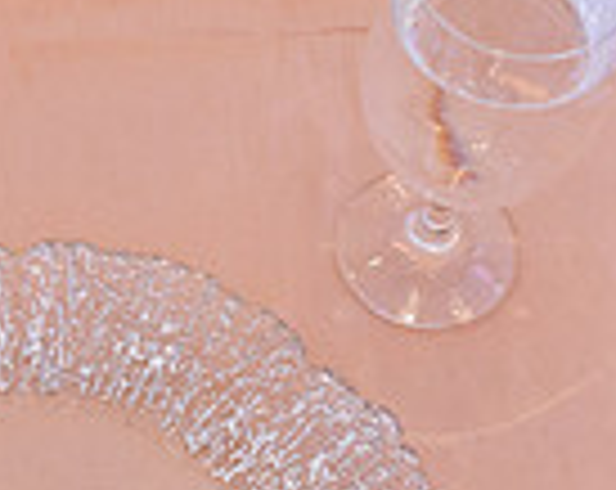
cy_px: 603
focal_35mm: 117
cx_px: 32
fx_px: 2129
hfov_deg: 16.2
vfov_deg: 12.8
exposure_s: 1/200
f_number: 2.8
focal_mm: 28
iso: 800
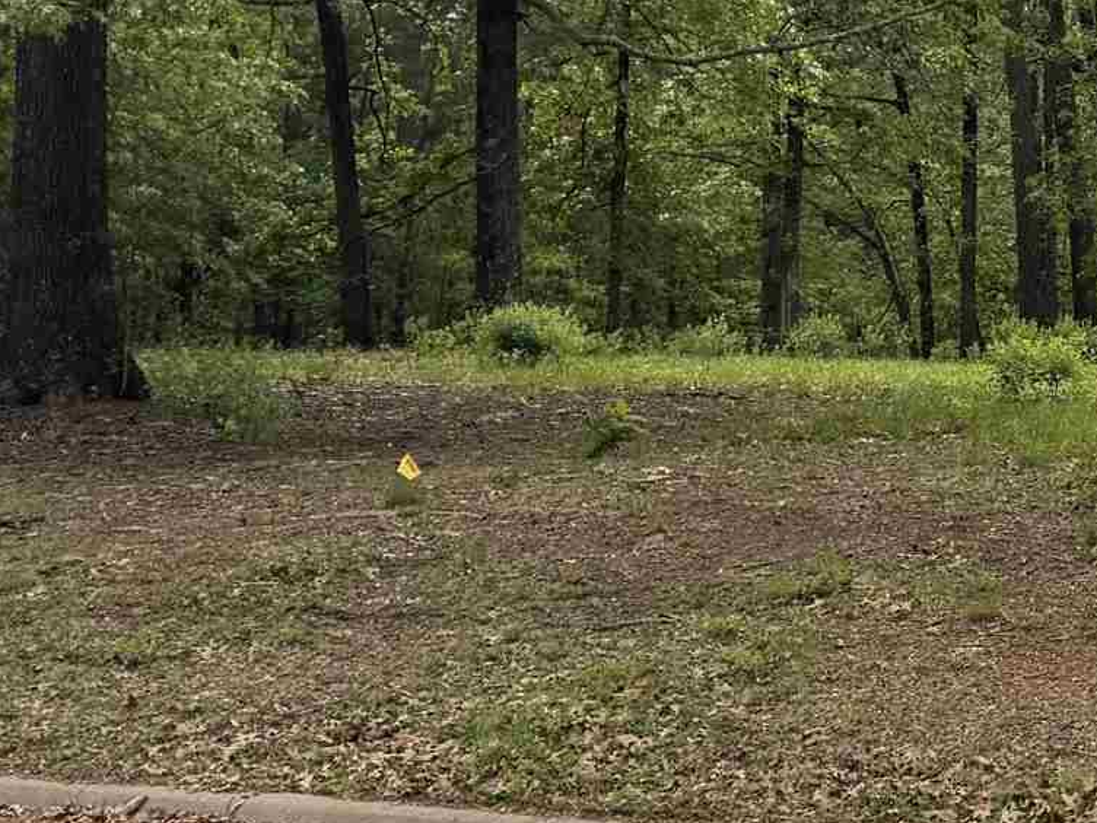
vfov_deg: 15.1
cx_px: 1586
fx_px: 3106
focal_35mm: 98
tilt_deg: +1.0
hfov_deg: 18.1
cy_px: 325
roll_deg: -1.0
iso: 80
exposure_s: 1/1339
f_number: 1.78
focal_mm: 6.76
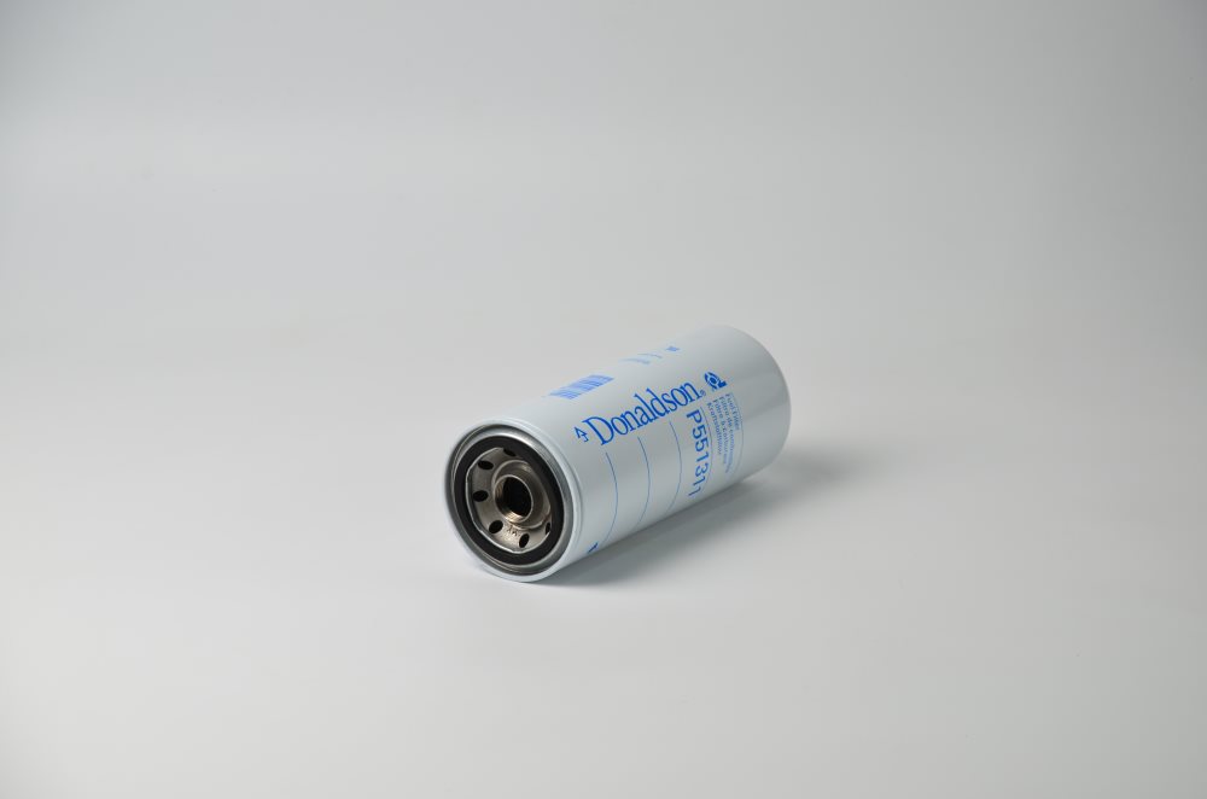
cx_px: 604
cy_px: 400
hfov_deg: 13.1
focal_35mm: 158
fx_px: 5269
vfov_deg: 8.7
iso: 100
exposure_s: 1/20
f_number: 8
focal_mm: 105
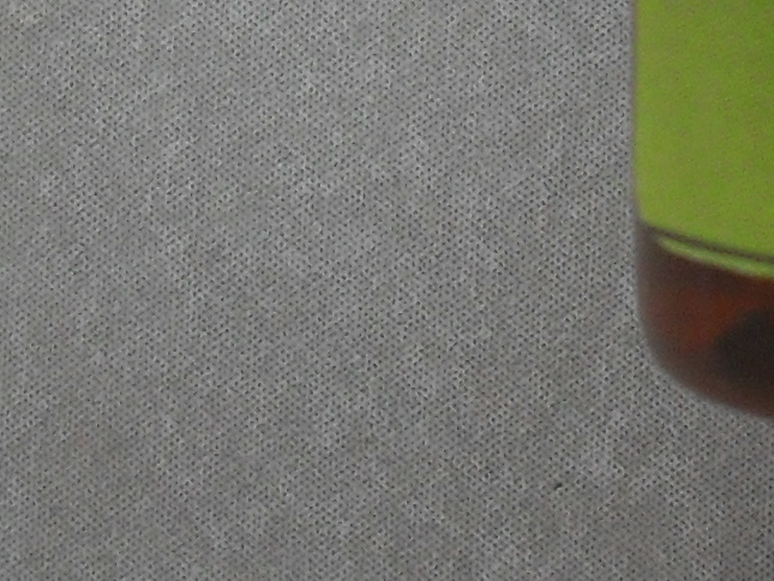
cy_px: -587
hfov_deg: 9.7
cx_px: 1172
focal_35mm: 198
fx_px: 4428
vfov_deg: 7.2
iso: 100
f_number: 3.2
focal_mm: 6.3
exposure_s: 1/90
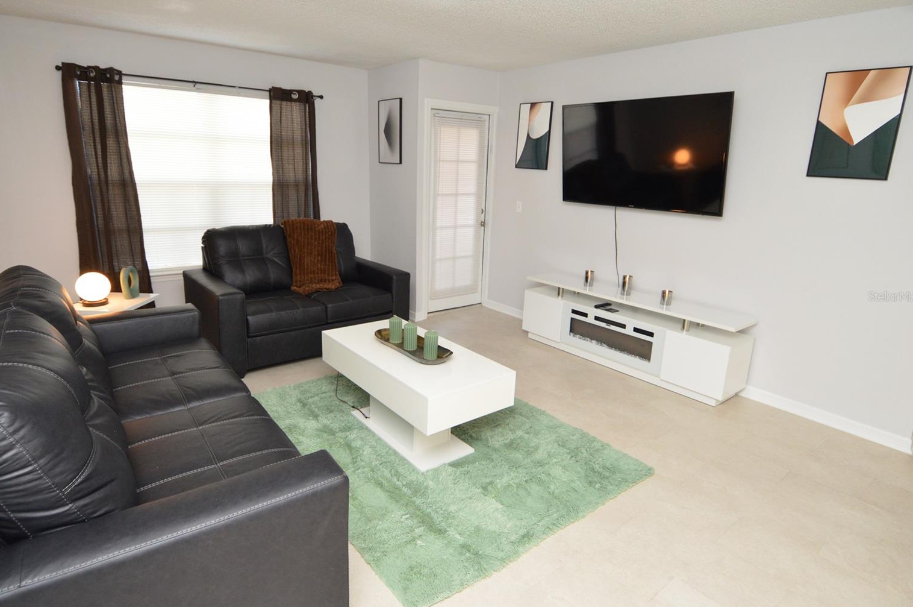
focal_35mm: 19
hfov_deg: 86.9
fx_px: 481
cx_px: 440
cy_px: 296
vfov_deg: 64.4
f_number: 4
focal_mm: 12
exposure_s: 1/60
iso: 720
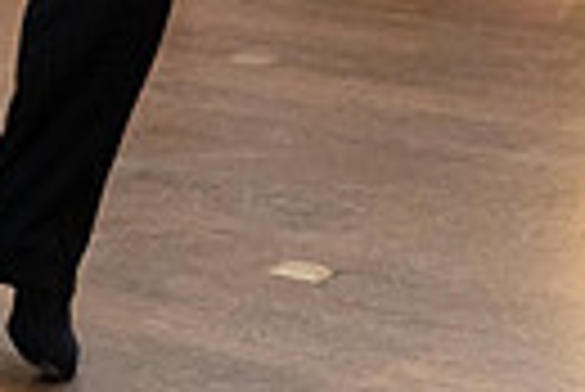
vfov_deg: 7.8
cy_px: -389
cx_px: -691
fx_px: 2766
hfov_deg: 10.7
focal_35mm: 170
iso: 6400
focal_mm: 35
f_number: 2.2
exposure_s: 1/500
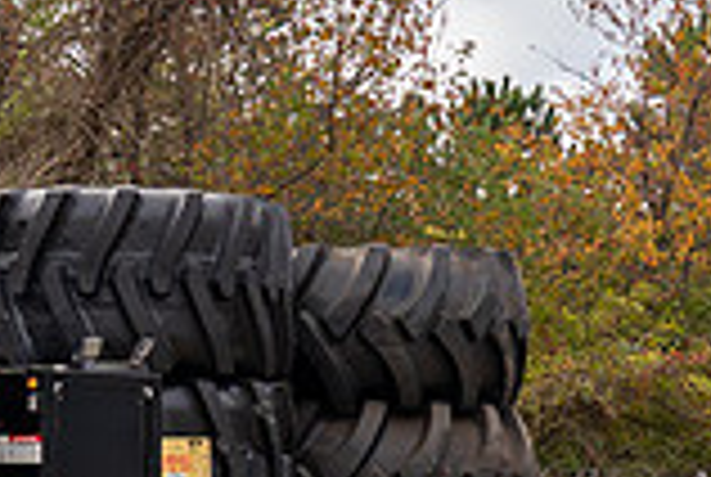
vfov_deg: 10.4
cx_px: -63
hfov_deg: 15.1
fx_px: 2612
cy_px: 268
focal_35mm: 132
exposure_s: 1/80
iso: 100
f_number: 5.6
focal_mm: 36
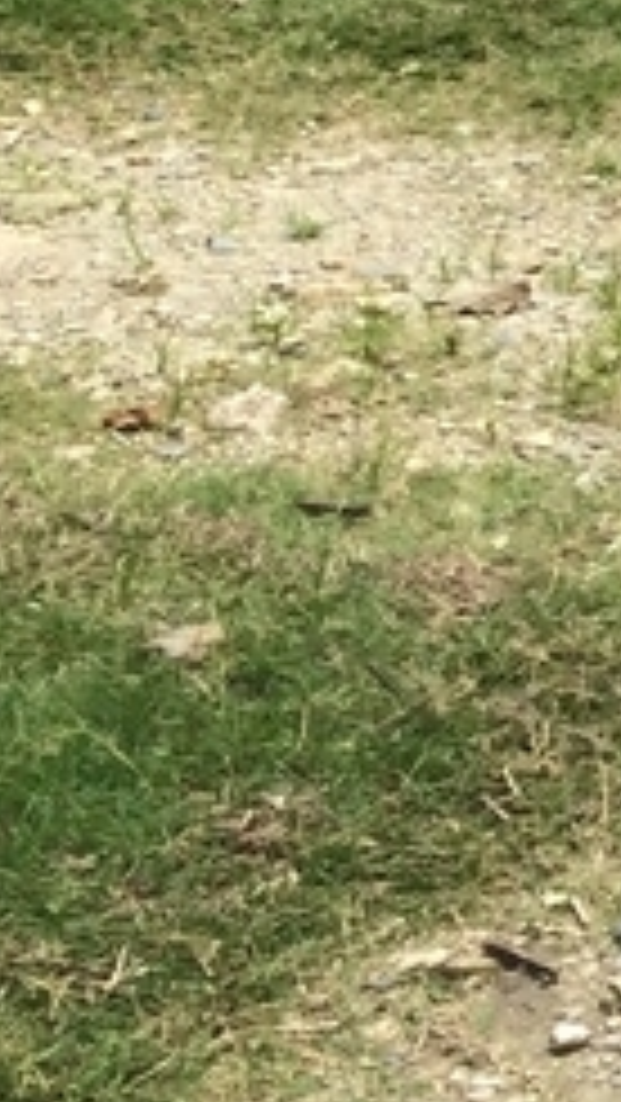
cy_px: -121
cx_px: 2340
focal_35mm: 155
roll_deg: +0.0
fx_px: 4533
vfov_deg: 13.6
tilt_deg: -17.7
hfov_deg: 6.5
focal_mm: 4.15
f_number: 2.2
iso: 32
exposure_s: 1/2415
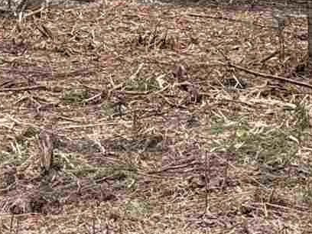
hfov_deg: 10.0
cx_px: 3
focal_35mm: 196
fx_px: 1767
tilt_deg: +3.6
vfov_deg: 7.2
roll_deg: +0.5
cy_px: -313
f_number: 1.6
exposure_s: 1/121
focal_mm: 5.96
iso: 100
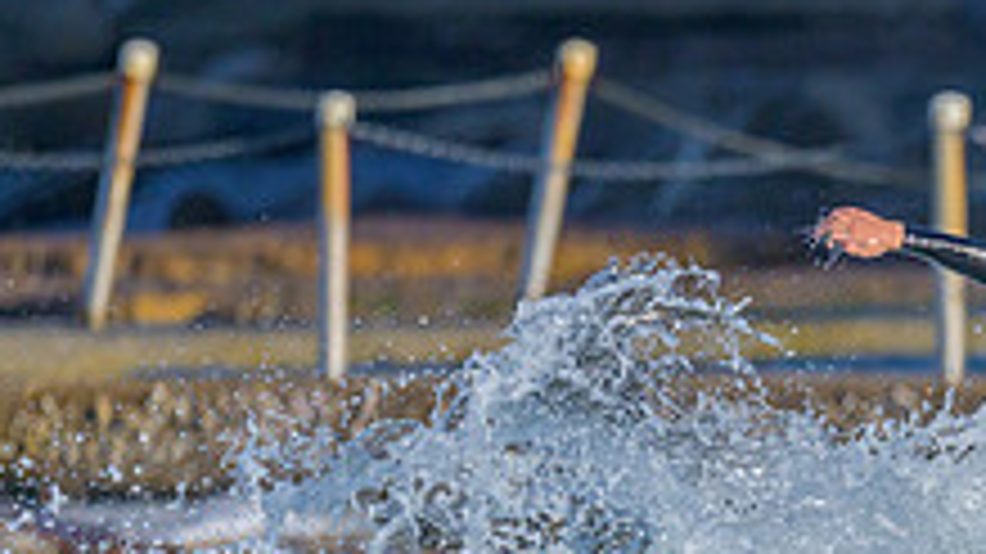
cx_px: 1537
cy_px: 858
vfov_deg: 0.4
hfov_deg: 0.7
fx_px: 79634
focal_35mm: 3047
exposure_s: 1/2000
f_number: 6.3
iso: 320
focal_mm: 800
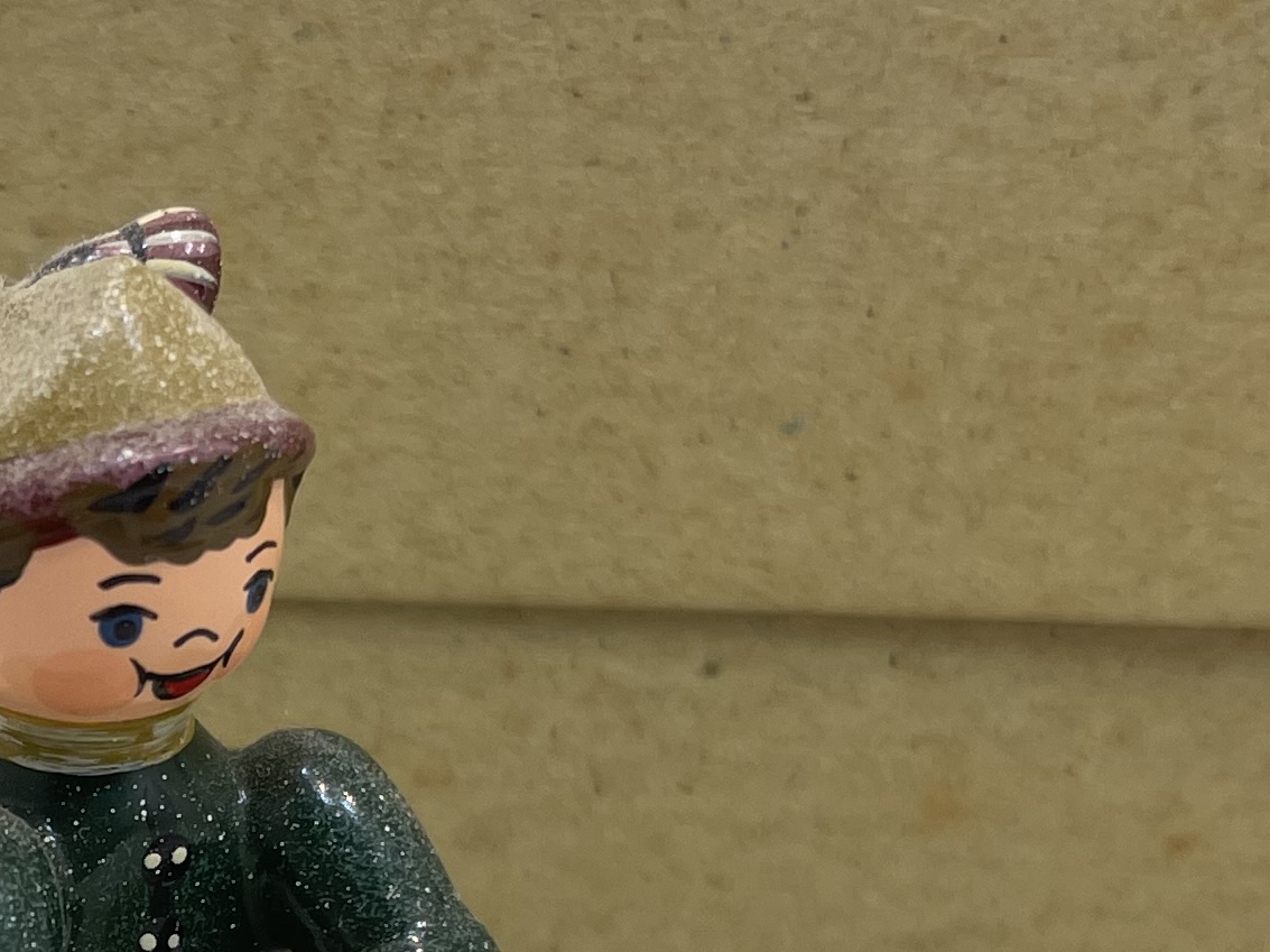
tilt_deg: -22.4
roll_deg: -1.1
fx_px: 3264
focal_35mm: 89
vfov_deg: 16.1
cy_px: 1051
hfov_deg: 21.3
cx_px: 18
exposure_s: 1/216
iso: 32
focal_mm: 5.1
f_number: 1.6
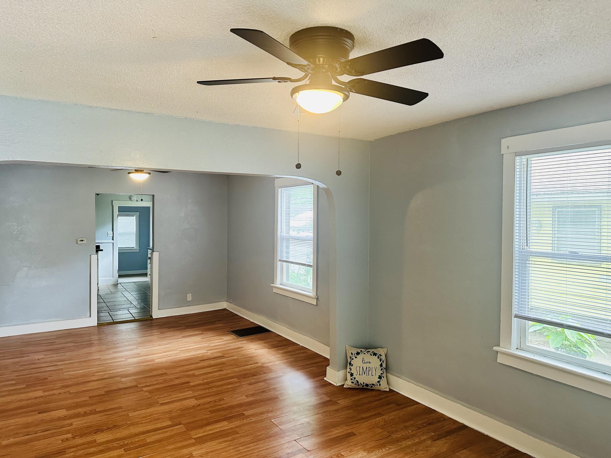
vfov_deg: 56.8
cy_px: 229
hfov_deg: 71.6
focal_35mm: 24
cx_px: 306
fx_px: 424
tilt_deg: -0.6
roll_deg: -0.5
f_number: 1.78
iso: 250
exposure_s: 1/60
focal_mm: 6.86
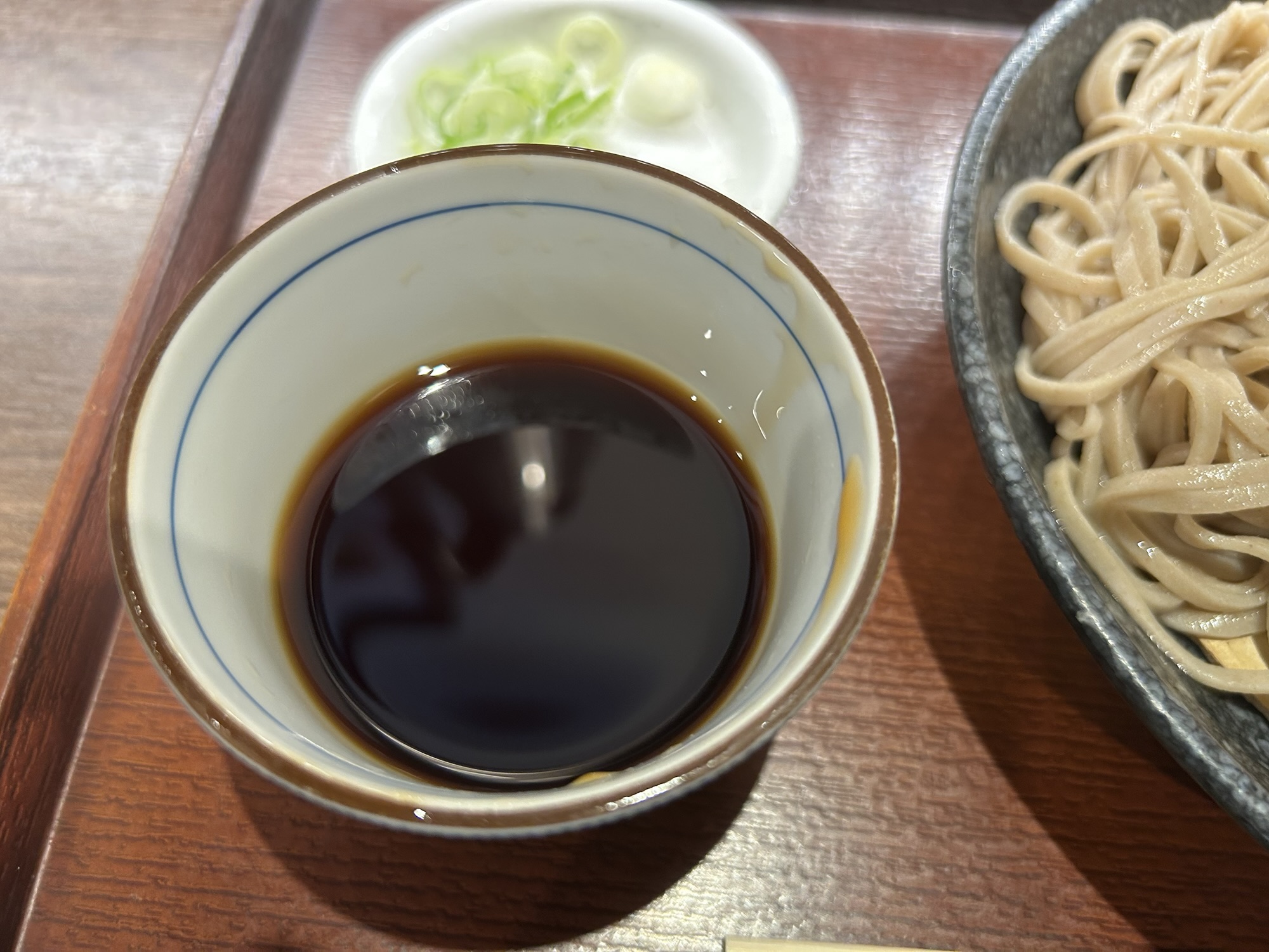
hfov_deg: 67.3
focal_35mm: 26
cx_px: 634
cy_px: 476
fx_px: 953
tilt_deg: -60.2
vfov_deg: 53.1
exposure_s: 1/50
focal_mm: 5.7
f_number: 1.5
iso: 125
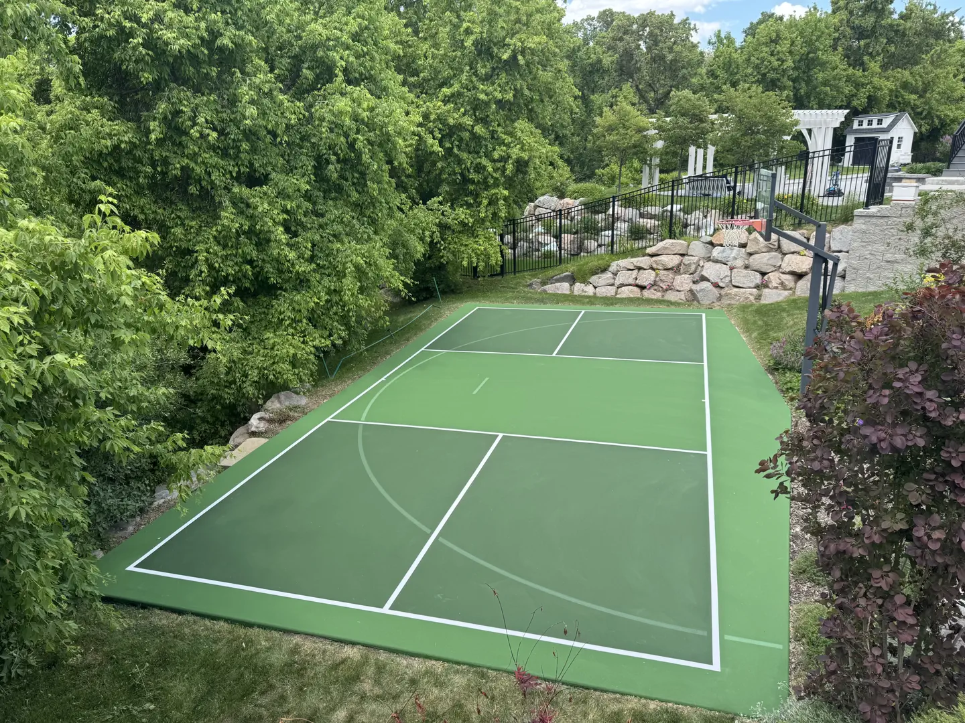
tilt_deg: -18.4
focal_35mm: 24
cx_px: 482
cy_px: 362
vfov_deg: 56.8
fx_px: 669
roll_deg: +2.0
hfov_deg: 71.6
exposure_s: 1/1131
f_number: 1.78
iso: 80
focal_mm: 6.76
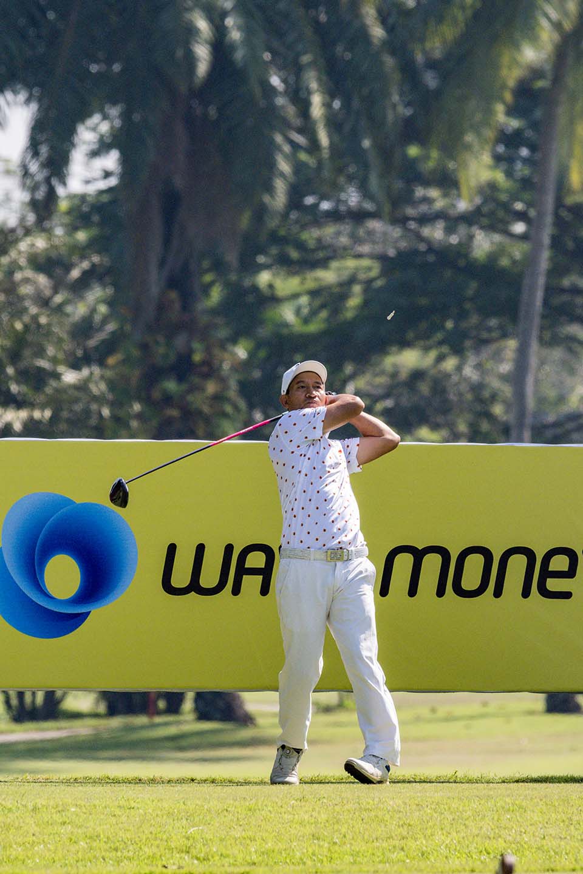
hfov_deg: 3.4
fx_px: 9716
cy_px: 437
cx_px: 292
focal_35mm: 400
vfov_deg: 5.2
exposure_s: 1/2000
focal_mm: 400
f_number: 8
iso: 1600
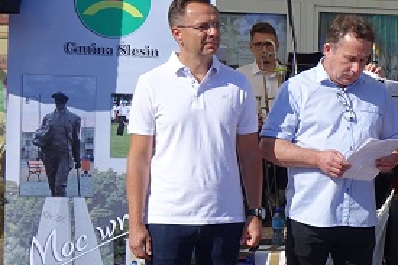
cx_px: 530
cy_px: 173
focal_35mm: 102
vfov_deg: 13.4
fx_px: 1127
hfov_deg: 18.5
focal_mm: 12.83
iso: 125
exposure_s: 1/800
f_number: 5
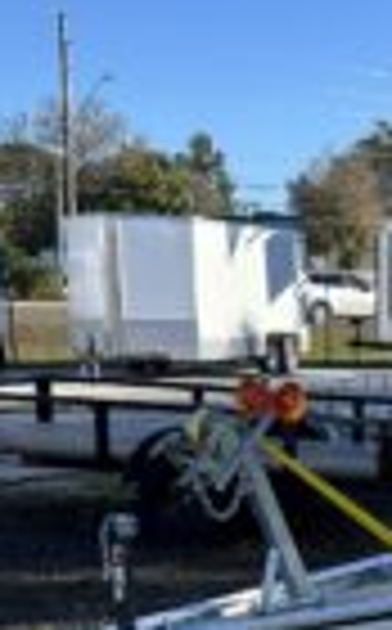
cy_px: 652
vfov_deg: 24.8
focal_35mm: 79
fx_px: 1356
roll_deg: -1.1
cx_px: 563
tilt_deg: -14.1
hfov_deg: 15.4
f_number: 1.5
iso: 50
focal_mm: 5.7
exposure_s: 1/2513
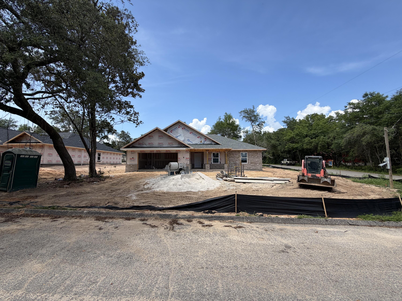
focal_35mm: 14
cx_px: 201
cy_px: 150
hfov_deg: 102.1
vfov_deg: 85.7
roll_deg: +0.3
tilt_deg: +4.1
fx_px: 163
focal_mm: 2.22
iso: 25
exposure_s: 1/770
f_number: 2.2
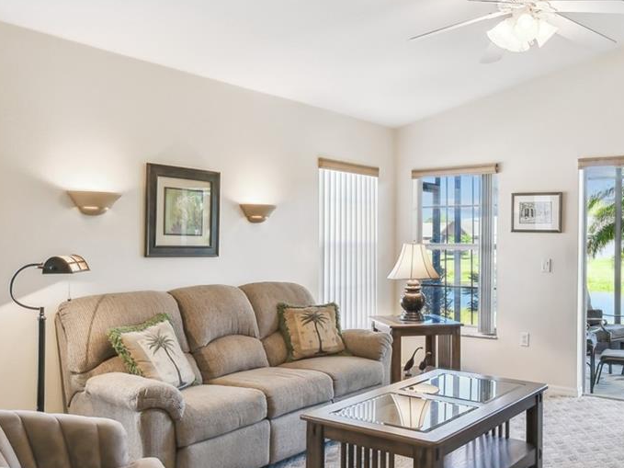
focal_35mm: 34
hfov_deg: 53.6
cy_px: 245
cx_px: 371
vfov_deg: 41.8
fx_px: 613
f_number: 7.1
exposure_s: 1/13
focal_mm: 10
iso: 100
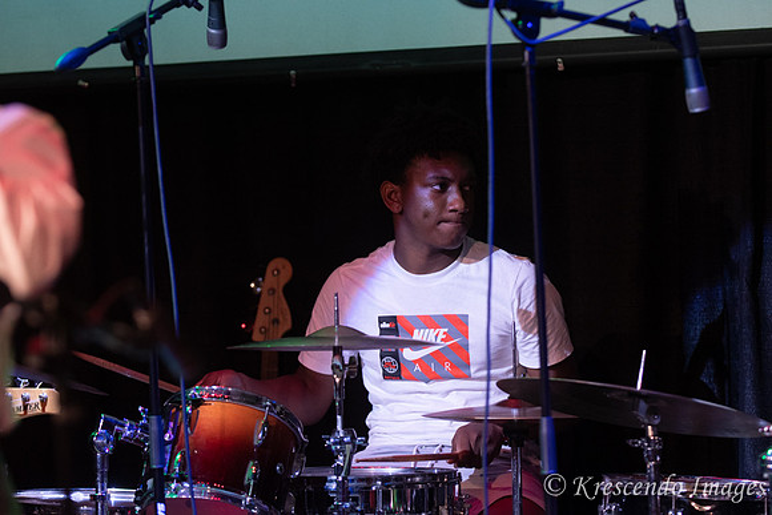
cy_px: 258
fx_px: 3378
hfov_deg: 13.0
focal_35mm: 158
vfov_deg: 8.7
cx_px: 386
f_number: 2.8
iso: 1600
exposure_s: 1/200
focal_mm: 105
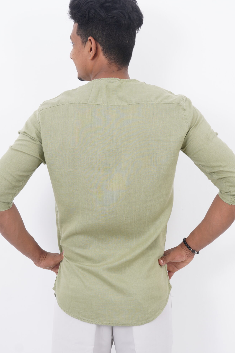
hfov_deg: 20.6
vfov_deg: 30.5
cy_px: 190
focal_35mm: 66
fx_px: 646
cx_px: 113
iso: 200
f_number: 8
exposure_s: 1/100
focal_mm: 34
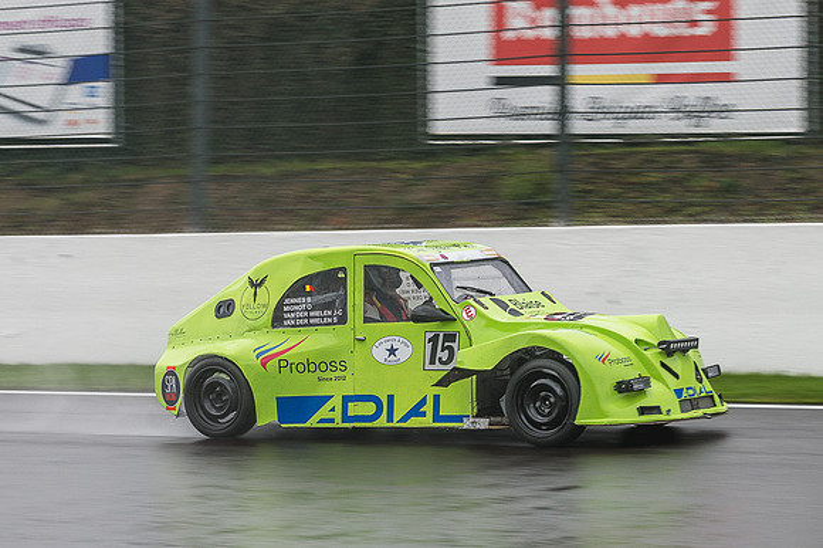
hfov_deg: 16.1
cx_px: 559
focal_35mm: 127
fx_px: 2897
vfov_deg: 10.8
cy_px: 349
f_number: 5
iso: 200
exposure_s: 1/250
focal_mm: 70
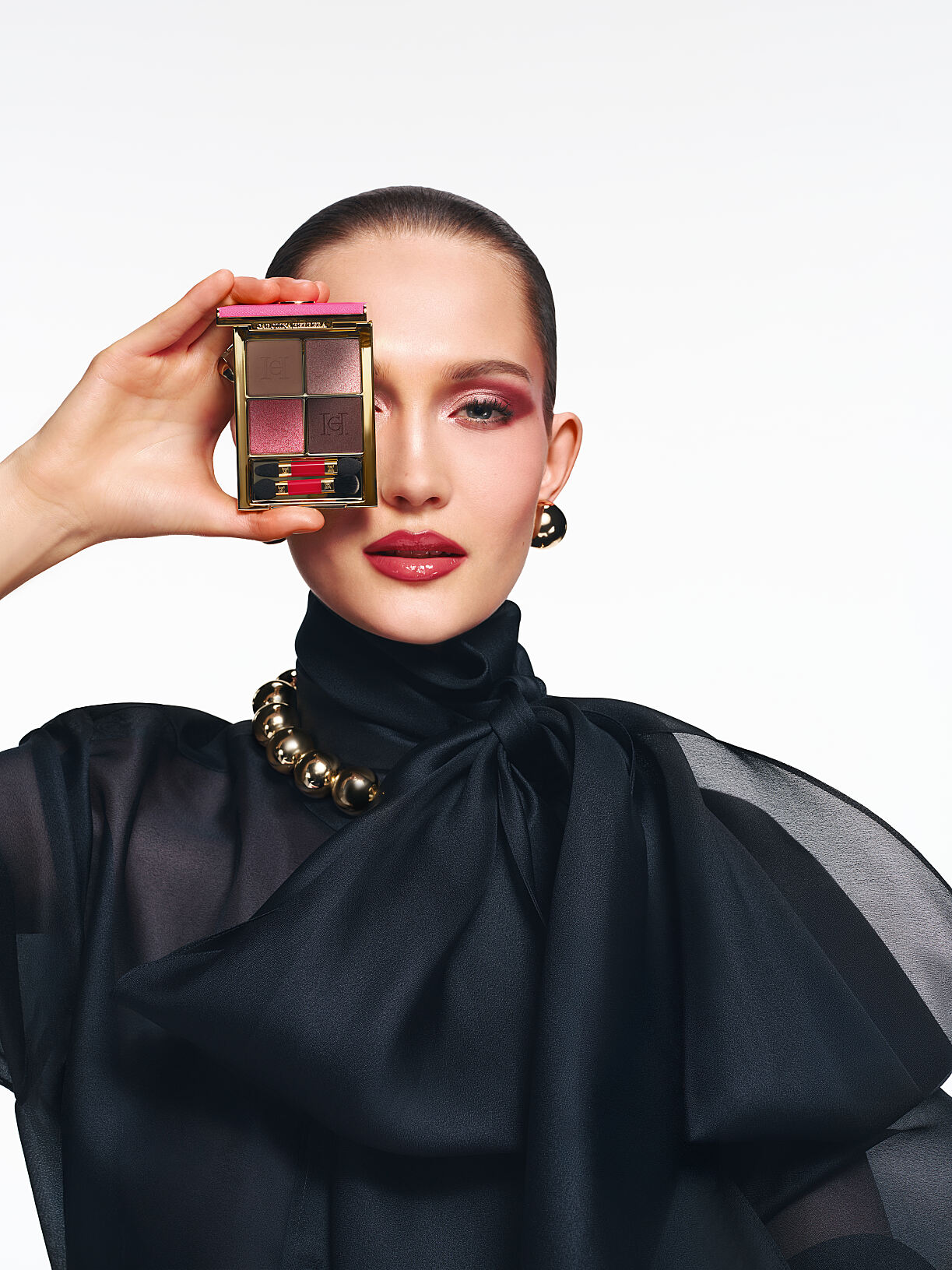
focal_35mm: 63
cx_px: 476
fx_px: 2310
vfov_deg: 30.7
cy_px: 635
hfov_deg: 23.3
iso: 200
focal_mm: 80
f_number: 11
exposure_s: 1/125
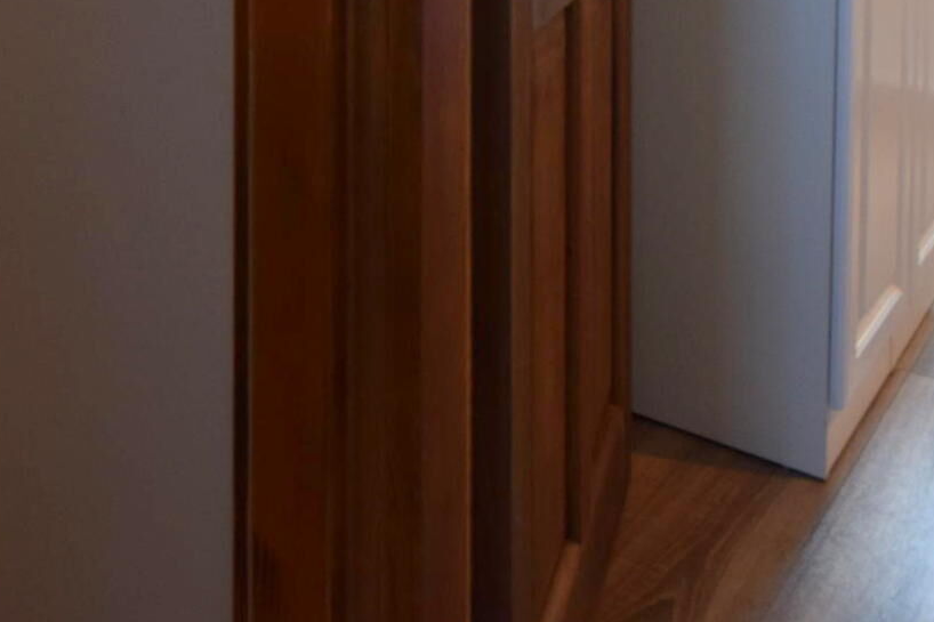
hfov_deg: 43.7
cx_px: 293
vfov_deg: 25.1
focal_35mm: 44
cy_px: -244
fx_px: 1141
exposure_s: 1/60
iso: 560
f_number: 4
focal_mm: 10
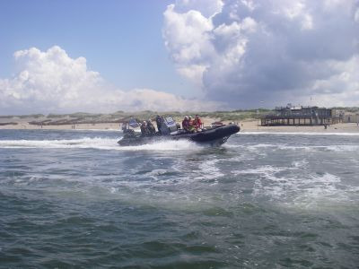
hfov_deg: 49.0
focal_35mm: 38
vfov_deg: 37.7
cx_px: 180
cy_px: 134
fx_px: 394
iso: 64
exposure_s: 1/320
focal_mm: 6.3
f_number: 6.6
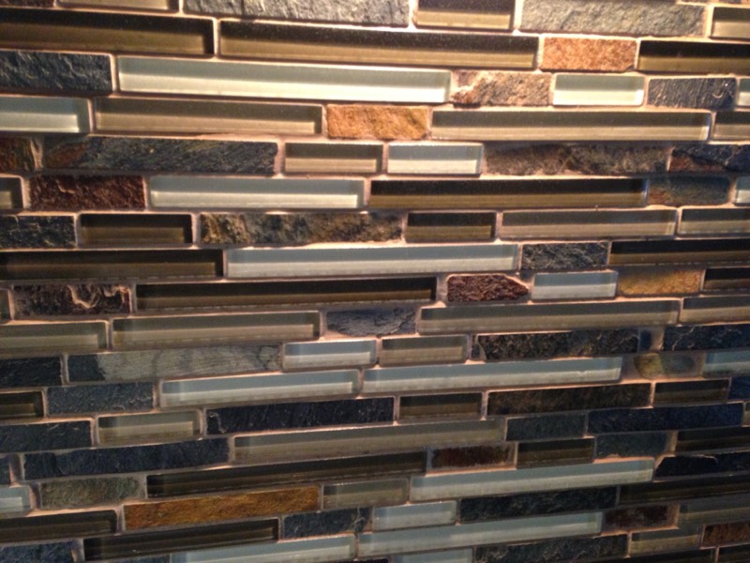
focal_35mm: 33
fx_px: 715
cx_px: 375
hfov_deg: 55.4
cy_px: 282
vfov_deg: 42.9
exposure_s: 1/15
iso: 400
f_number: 2.4
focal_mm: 4.12
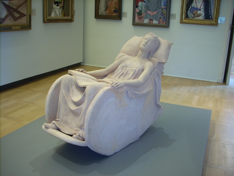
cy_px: 88
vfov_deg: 38.7
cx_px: 117
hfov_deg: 50.1
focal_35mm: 37
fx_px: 250
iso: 64
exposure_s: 1/5
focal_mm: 6.2
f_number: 2.8
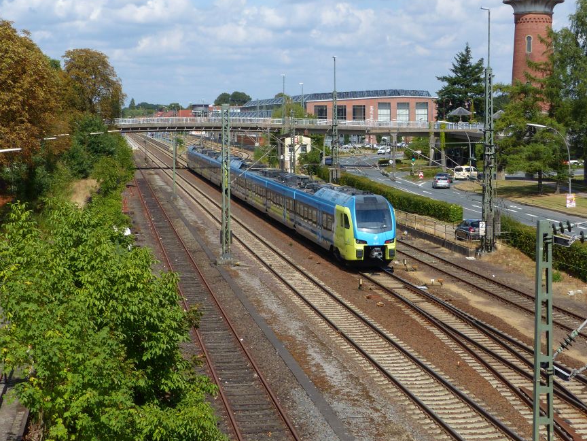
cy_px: 166
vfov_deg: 19.6
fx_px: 1272
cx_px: 320
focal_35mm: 75
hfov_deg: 26.0
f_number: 4
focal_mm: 9.8
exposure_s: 1/1000
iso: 100
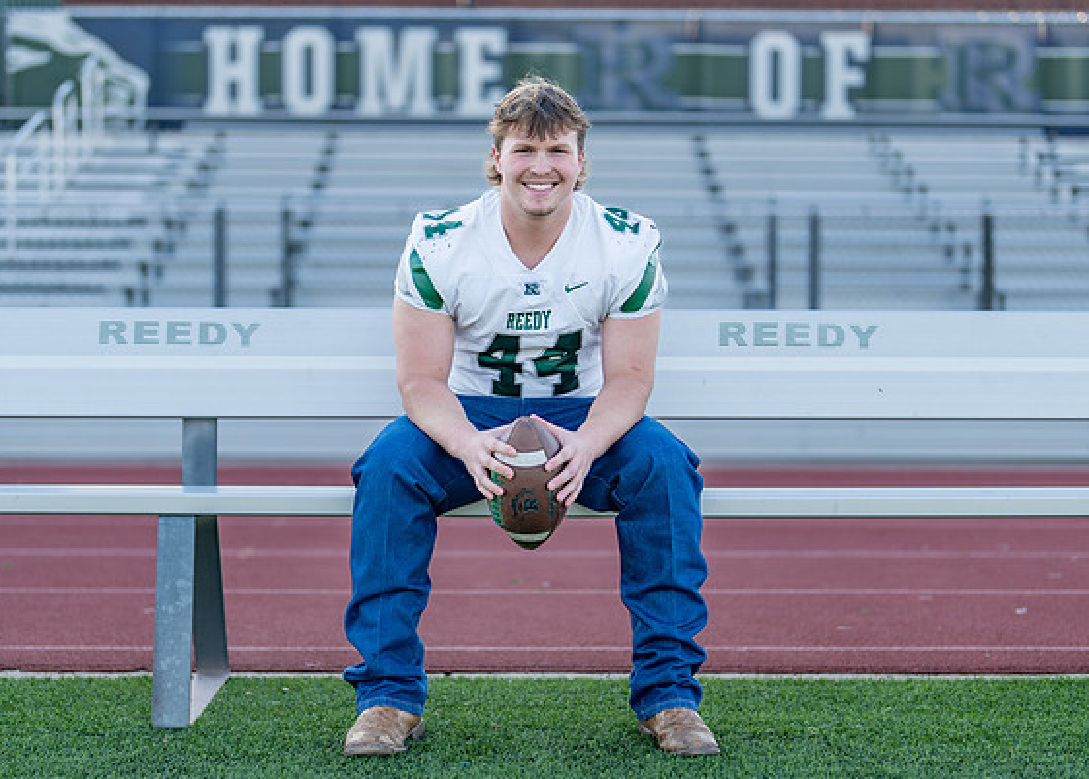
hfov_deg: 29.0
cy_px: 407
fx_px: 2104
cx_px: 529
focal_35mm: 68
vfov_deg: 21.0
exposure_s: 1/2000
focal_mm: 50
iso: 100
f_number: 1.2
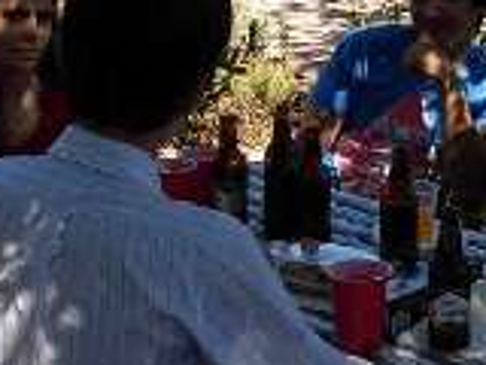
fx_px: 1601
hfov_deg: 17.1
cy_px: 55
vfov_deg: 12.9
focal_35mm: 114
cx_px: 392
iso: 79
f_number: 2.9
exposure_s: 1/558
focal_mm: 6.3
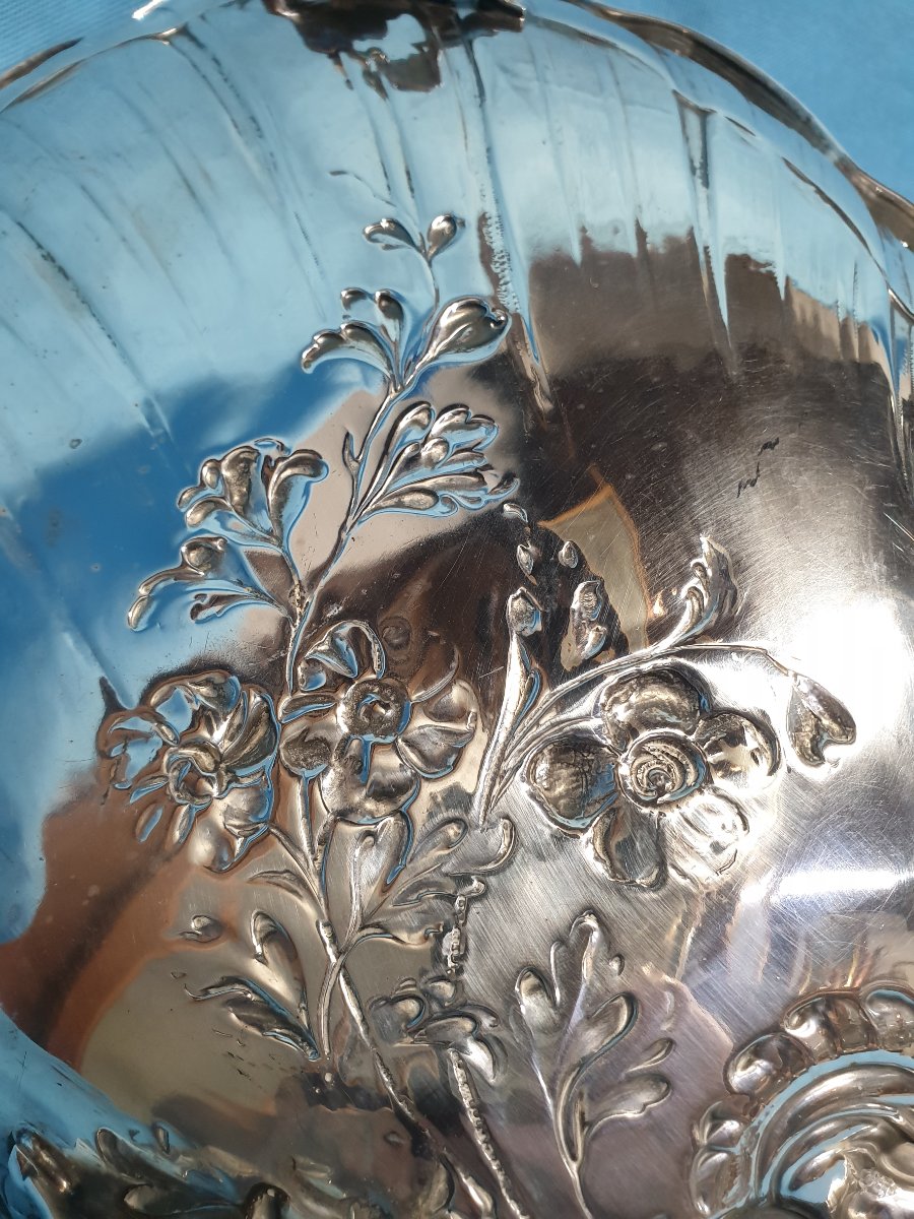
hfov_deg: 53.1
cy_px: 610
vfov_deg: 67.3
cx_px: 457
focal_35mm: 26
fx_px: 915
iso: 250
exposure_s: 1/50
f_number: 2.4
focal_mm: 4.3
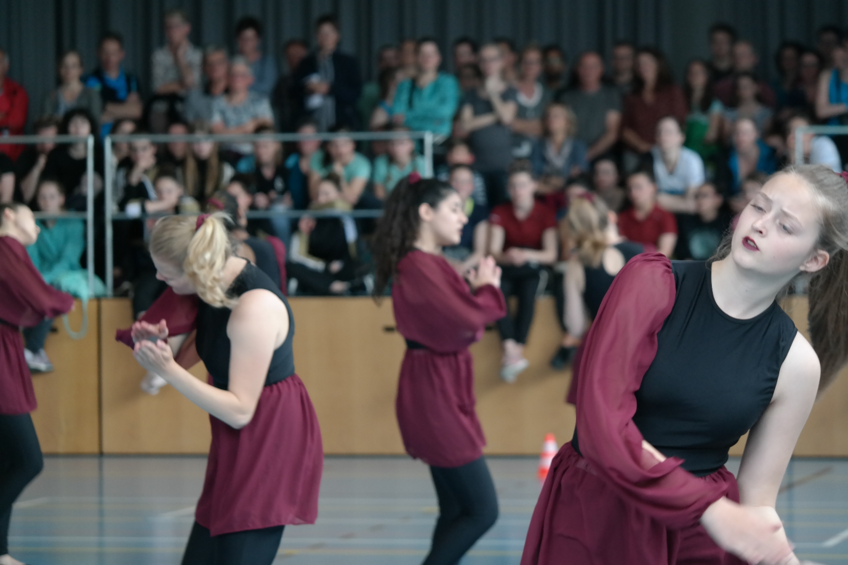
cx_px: 424
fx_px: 4710
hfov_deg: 10.3
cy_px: 282
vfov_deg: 6.9
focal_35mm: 200
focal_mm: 130
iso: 1600
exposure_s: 1/160
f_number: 5
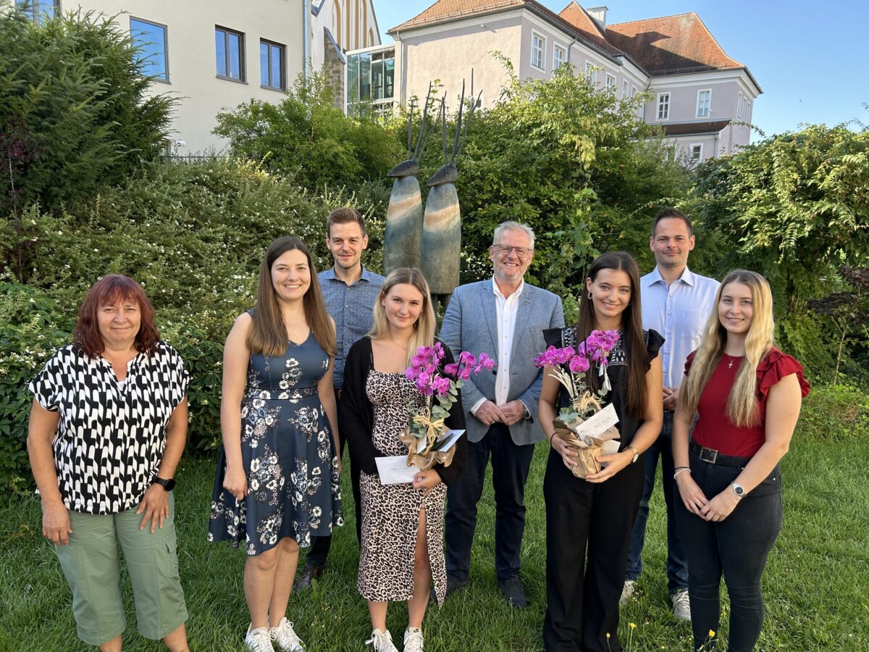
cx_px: 434
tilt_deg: -8.5
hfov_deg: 67.3
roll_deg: -0.8
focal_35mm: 26
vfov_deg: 53.1
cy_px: 326
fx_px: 653
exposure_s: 1/601
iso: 50
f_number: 1.5
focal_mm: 5.7
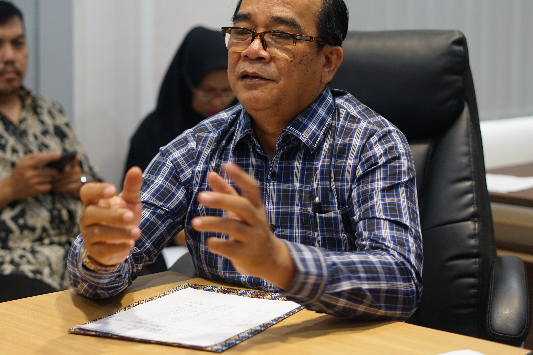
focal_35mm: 80
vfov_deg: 17.0
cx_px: 244
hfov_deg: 25.4
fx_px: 1184
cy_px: 107
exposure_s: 1/80
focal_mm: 50
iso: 500
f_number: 2.2
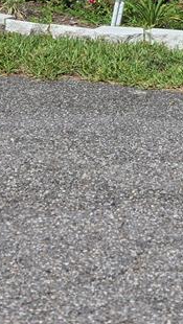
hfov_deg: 6.5
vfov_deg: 11.4
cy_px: -10
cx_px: 136
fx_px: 1600
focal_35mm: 186
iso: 25
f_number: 2.4
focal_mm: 7
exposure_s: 1/1723
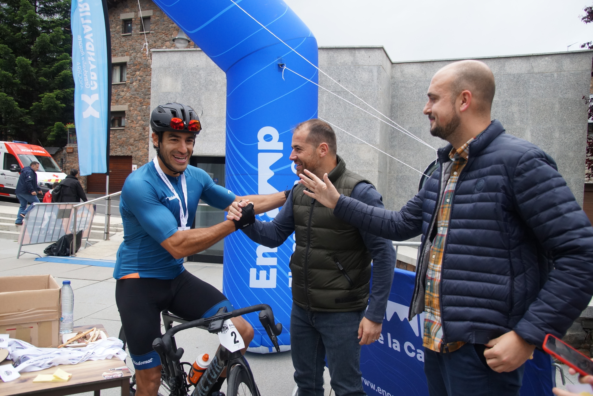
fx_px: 494
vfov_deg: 43.6
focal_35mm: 30
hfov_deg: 61.9
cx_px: 296
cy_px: 198
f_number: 4
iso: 800
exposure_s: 1/2000
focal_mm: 20
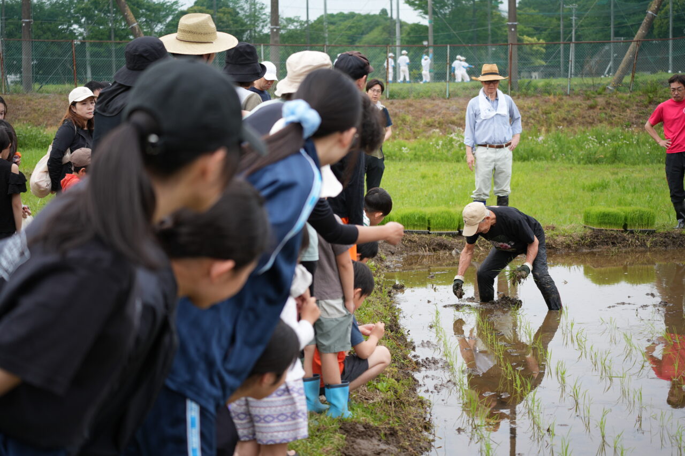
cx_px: 342
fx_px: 1332
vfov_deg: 19.5
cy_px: 228
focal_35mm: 70
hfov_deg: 28.8
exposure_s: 1/500
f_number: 4.5
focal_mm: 70
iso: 200
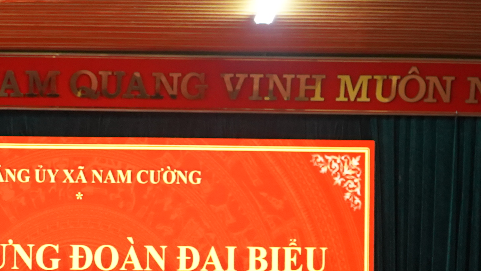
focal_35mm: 120
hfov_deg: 17.5
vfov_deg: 9.8
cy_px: 425
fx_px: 1531
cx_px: 3
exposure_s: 1/160
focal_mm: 28
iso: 2000
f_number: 4
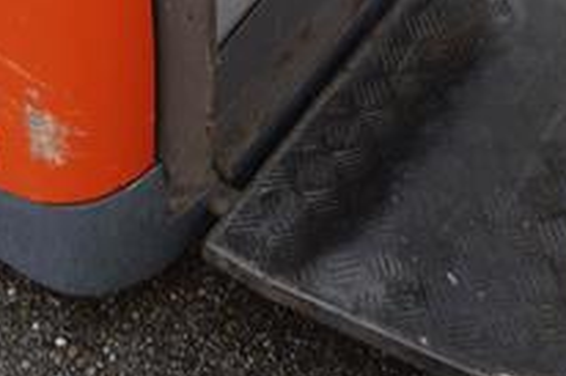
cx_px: 117
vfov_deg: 13.5
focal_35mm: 97
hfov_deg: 20.8
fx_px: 1524
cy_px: -137
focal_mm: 15
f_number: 3.5
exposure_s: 1/125
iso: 250
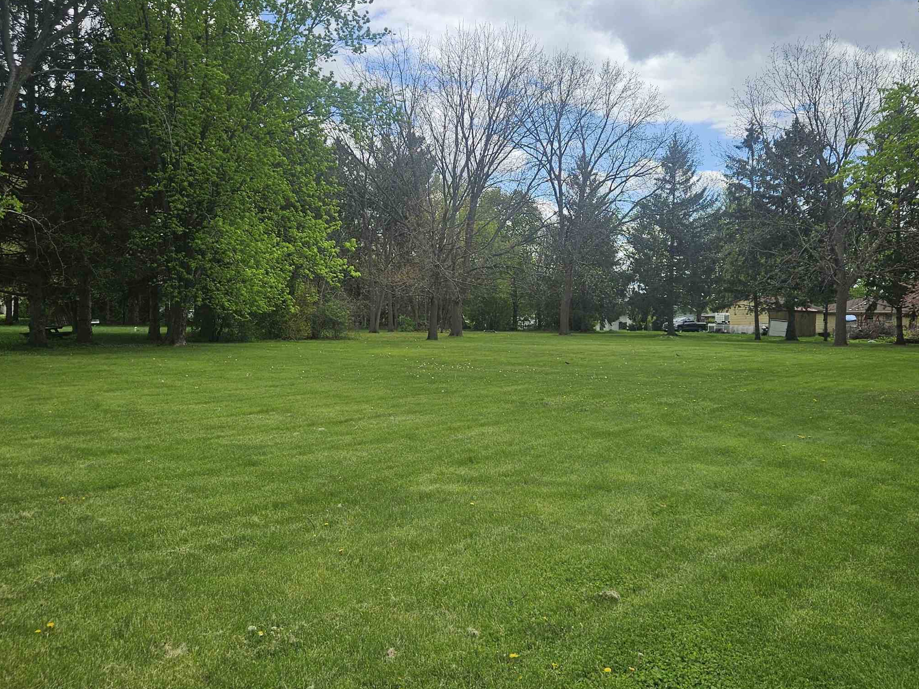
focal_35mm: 35
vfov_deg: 40.7
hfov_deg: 52.6
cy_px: 336
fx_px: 929
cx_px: 478
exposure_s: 1/2333
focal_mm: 5.4
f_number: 1.8
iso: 25
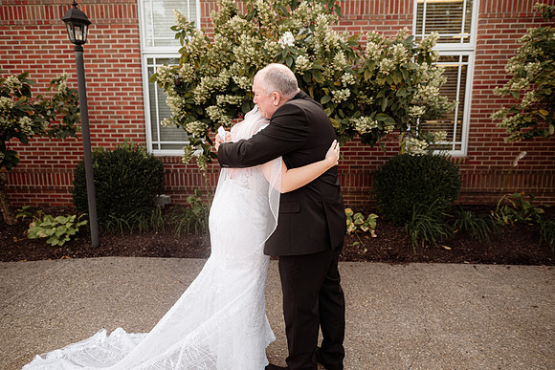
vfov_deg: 53.2
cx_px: 278
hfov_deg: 73.7
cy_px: 185
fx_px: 370
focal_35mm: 24
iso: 160
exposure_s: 1/400
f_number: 2.8
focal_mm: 24
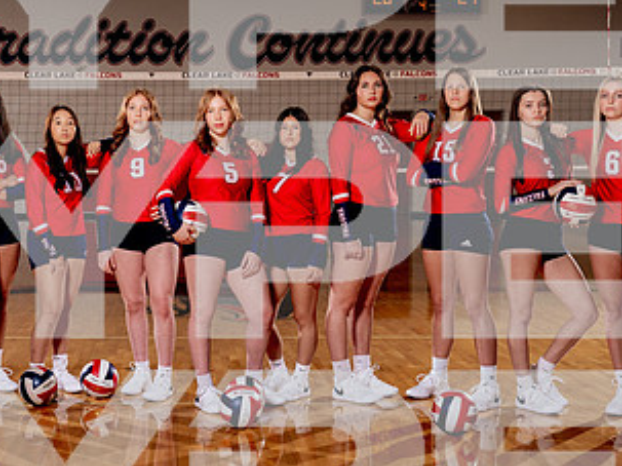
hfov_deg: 31.6
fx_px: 1078
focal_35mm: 60
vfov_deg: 24.4
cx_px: 156
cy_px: 231
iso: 320
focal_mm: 32
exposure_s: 1/250
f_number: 8
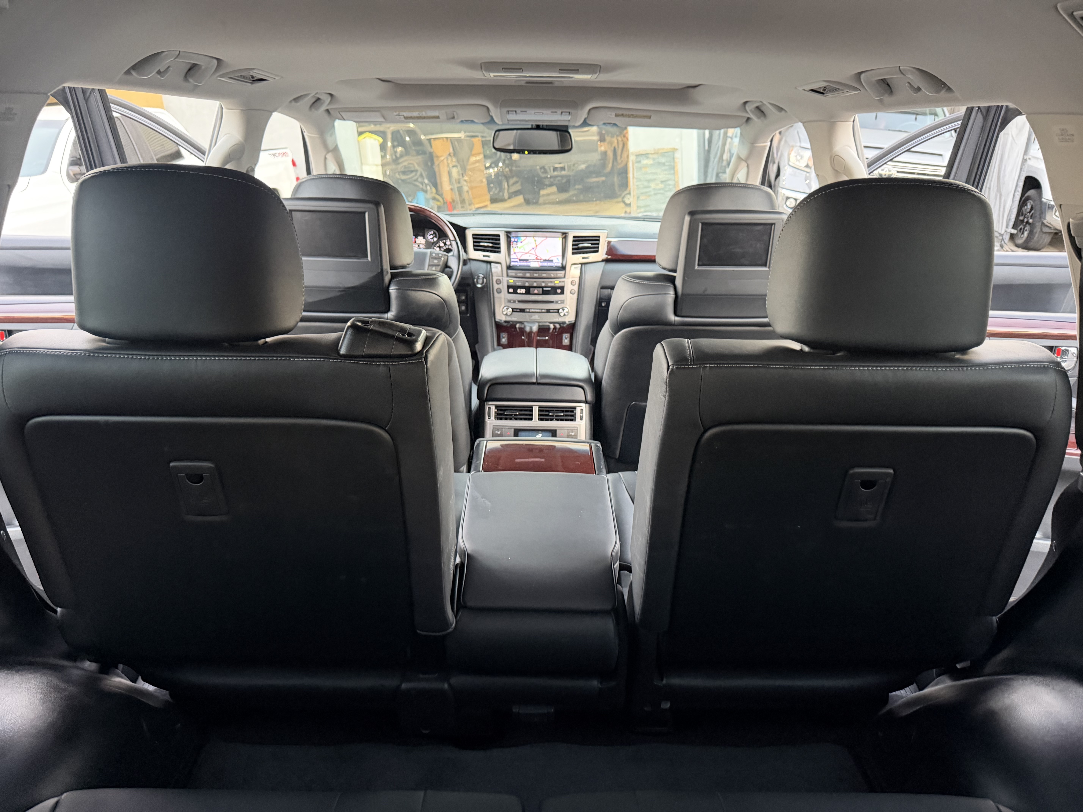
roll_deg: +4.9
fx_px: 751
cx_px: 542
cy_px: 406
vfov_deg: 56.8
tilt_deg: -17.8
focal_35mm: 24
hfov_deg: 71.6
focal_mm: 6.76
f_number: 1.78
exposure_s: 1/44
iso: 800
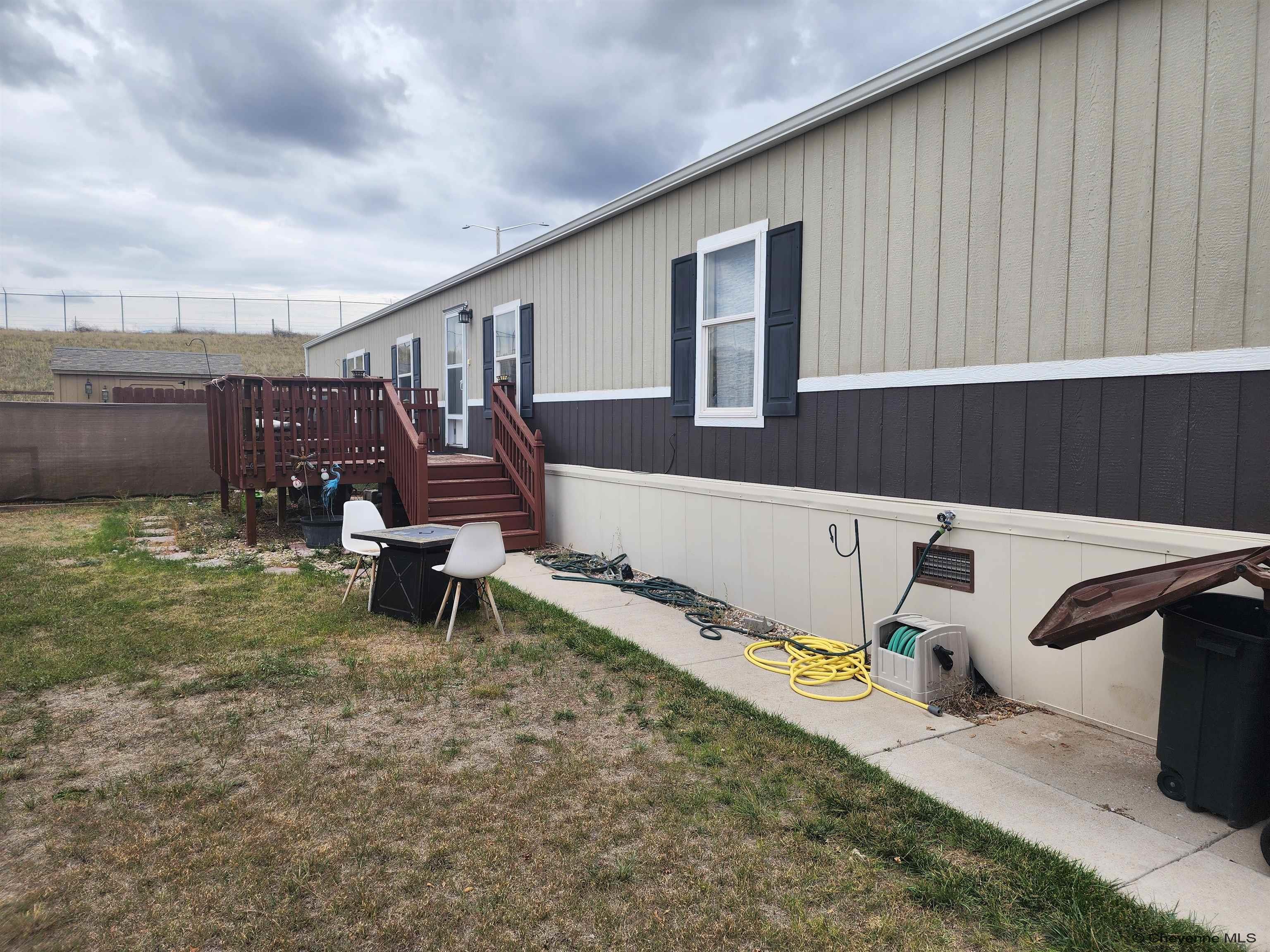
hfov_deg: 73.9
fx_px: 844
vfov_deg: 58.9
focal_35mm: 23
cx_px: 635
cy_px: 476
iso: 12
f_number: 1.8
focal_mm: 6.4
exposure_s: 1/243
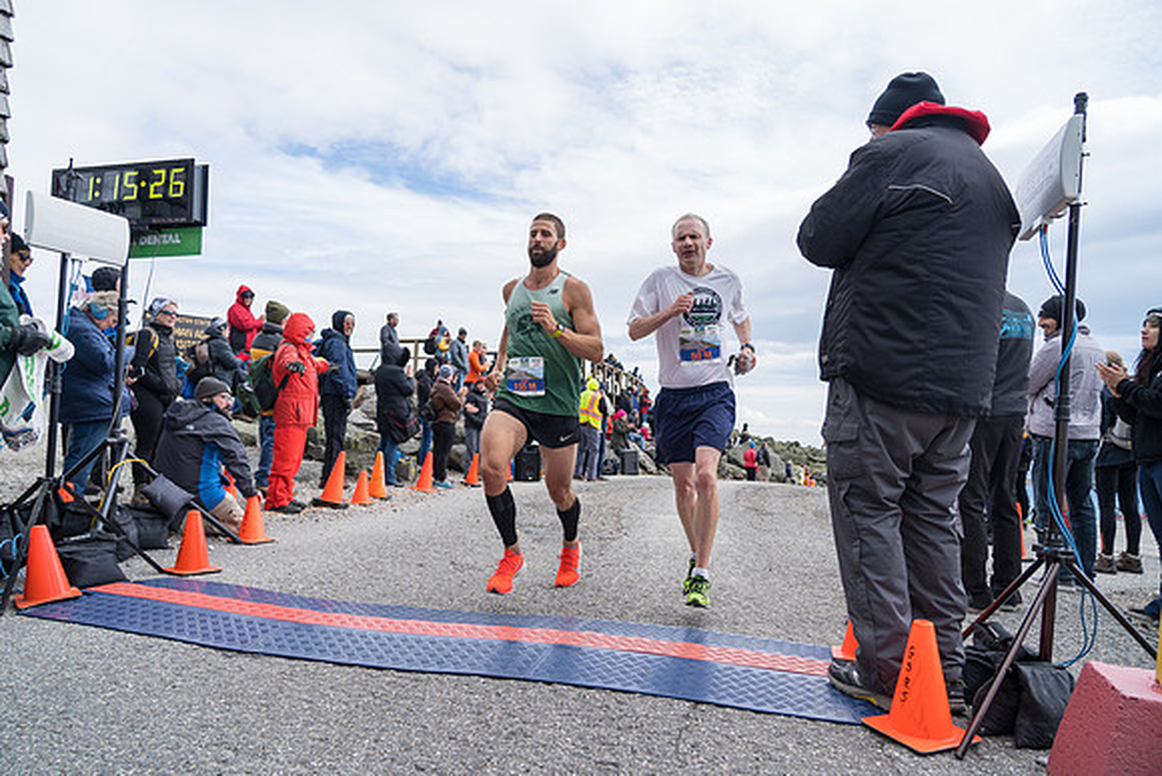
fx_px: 775
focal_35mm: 24
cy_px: 388
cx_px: 581
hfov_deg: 73.7
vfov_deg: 53.2
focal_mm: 24
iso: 200
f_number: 4
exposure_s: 1/1000
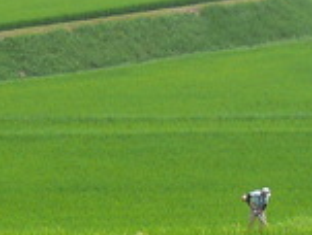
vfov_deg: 4.9
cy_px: 155
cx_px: 298
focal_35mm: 303
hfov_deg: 6.5
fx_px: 2738
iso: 100
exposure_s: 1/320
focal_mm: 11.2
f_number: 4.3
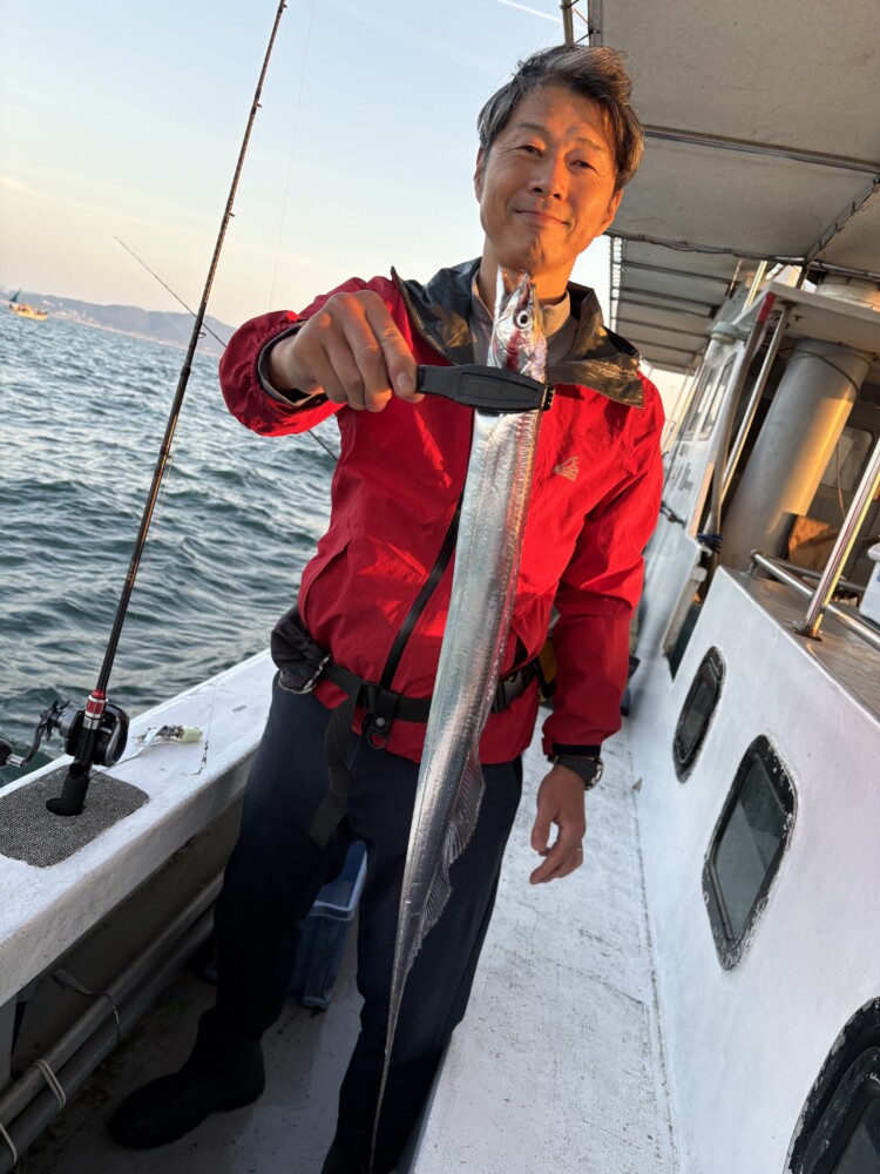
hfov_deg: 53.1
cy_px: 587
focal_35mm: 26
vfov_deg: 67.3
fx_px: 881
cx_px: 440
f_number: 1.6
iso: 50
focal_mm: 5.96
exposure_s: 1/251
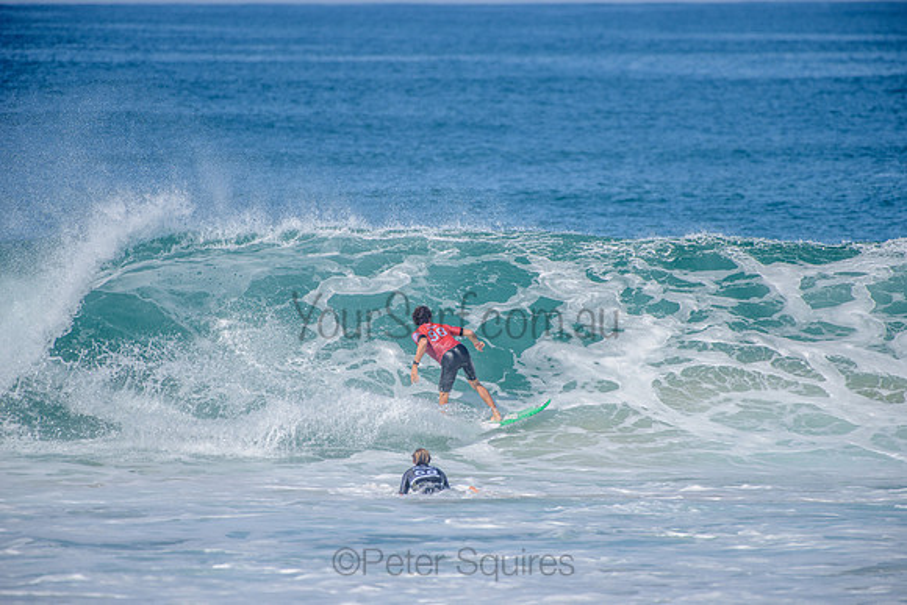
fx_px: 12600
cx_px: 454
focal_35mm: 500
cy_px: 302
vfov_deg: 2.8
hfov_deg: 4.1
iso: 160
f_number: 5.6
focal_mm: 500
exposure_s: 1/2000
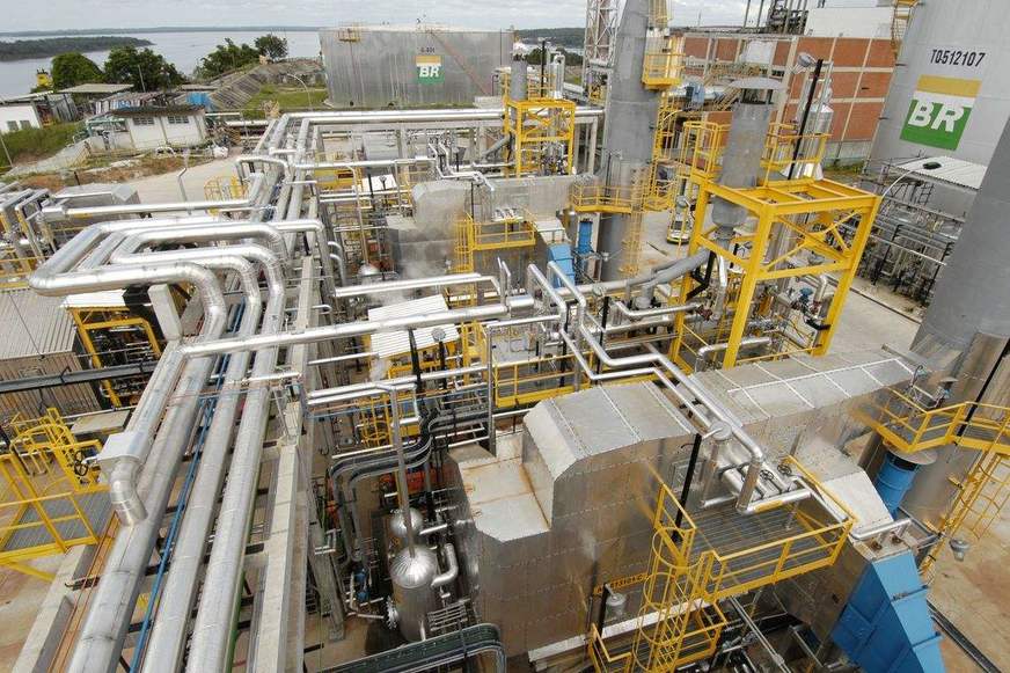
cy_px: 336
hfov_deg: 90.0
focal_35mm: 18
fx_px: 505
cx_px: 505
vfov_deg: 67.4
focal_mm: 12
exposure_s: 1/320
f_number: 8
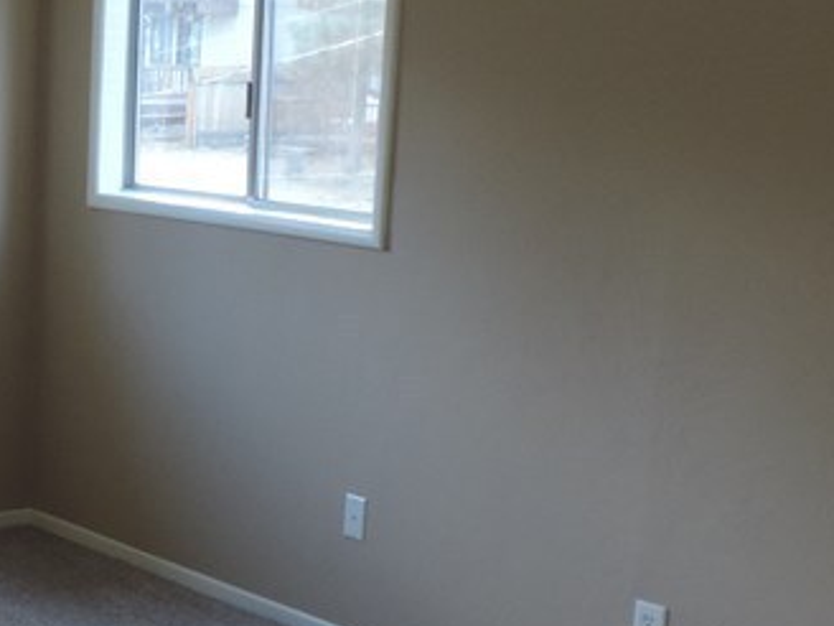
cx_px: -89
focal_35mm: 75
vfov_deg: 19.6
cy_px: 417
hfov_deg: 24.2
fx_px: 1807
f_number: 3
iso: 220
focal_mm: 4.3
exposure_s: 1/30
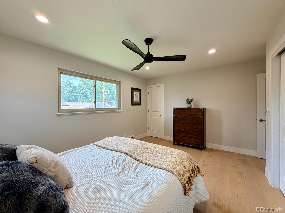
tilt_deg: -0.9
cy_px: 106
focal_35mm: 14
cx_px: 142
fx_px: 115
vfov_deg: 85.7
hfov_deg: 102.1
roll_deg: +0.3
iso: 125
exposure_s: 1/120
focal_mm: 2.22
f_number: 2.2
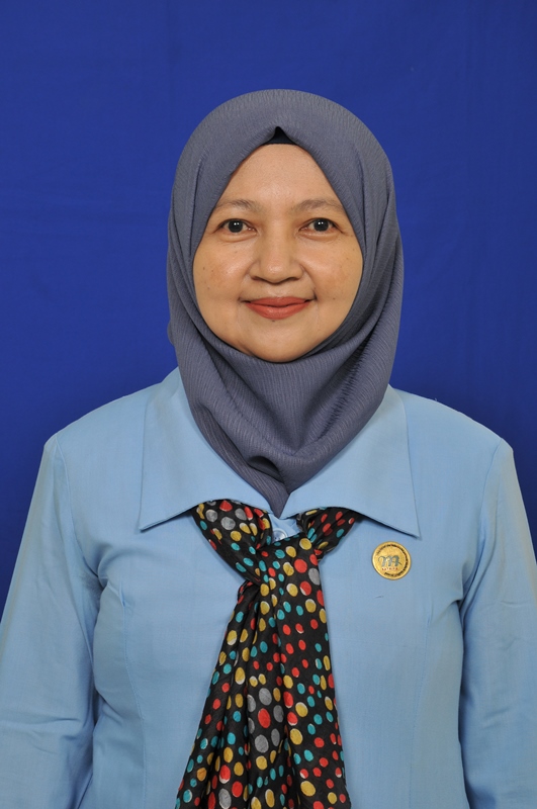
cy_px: 404
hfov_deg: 13.0
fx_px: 2356
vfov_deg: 19.5
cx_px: 268
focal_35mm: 105
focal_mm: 70
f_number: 11
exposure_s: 1/100
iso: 200
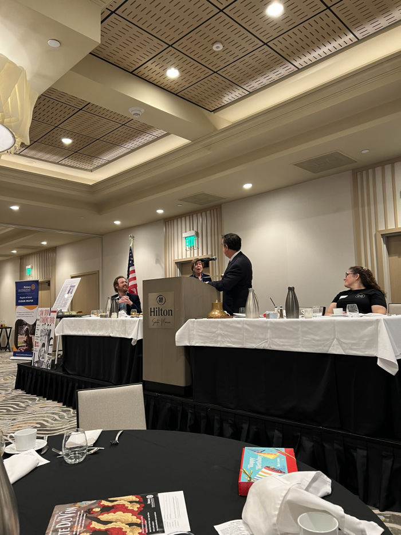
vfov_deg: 67.3
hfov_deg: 53.1
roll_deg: +0.4
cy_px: 268
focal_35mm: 26
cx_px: 200
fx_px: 401
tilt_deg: +3.3
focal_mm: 5.7
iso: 125
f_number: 1.5
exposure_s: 1/60
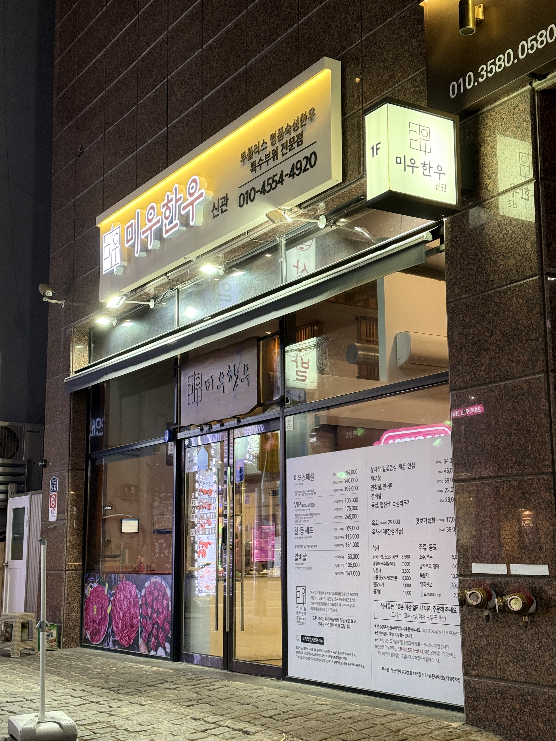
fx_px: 1028
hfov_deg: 30.3
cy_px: 370
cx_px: 278
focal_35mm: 48
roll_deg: +0.1
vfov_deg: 39.7
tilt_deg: +10.7
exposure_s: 1/40
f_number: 1.78
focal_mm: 6.76
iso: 200
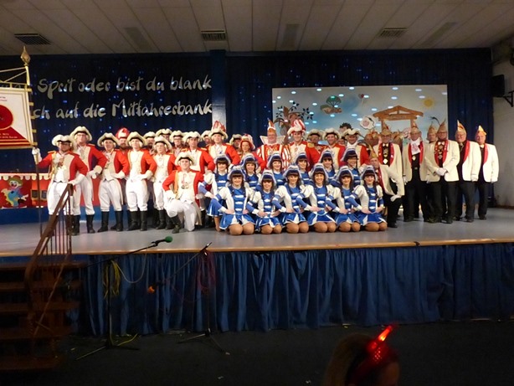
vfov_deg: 54.9
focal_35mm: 25
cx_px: 257
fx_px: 371
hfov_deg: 69.4
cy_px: 193
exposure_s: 1/160
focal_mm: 4.5
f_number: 4
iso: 1600
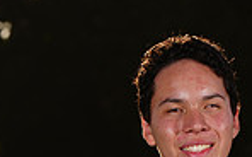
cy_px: 294
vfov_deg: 2.4
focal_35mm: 546
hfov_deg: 3.9
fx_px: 3744
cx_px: 189
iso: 125
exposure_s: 1/250
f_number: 11
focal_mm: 176
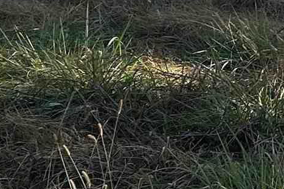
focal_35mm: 178
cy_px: -154
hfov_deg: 11.1
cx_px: 444
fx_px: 1404
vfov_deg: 7.5
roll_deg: +1.5
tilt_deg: -5.3
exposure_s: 1/2762
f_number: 1.5
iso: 50
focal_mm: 5.7
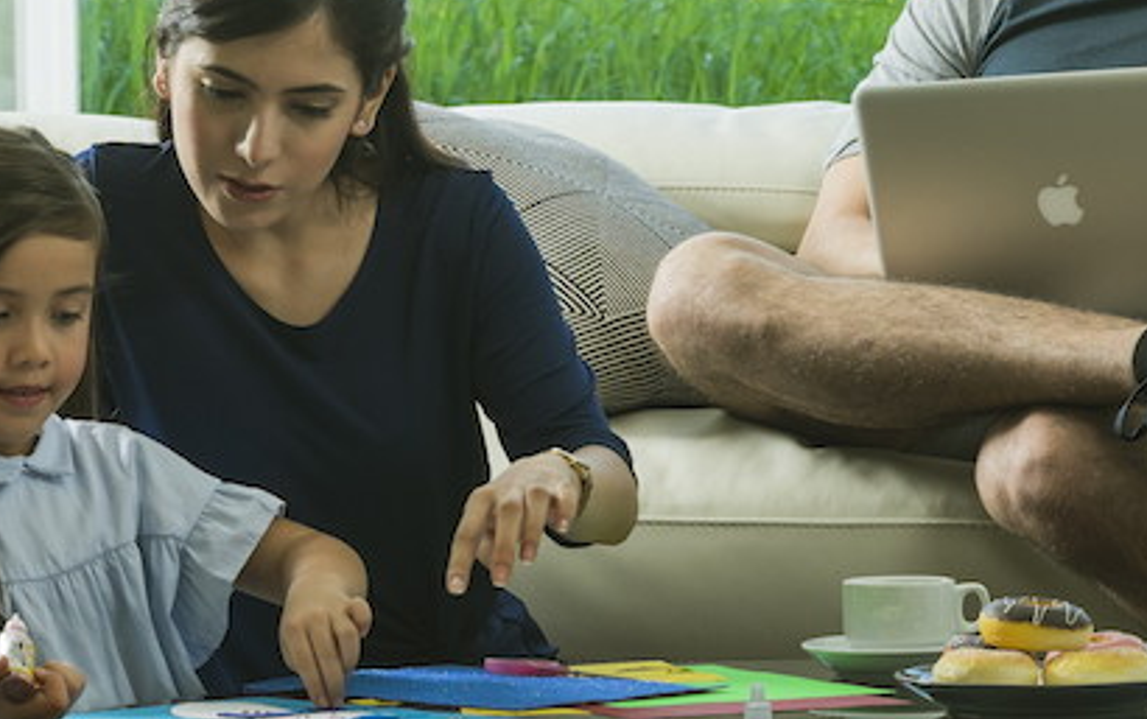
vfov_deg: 7.3
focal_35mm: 181
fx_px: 5663
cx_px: 775
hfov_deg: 11.6
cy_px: 288
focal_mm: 60
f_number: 6.4
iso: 200
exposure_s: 1/125
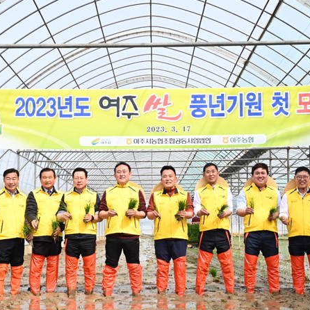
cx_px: 152
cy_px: 194
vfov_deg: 32.1
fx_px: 537
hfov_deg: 32.2
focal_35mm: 53
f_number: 4
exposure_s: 1/5000
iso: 800
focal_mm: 29
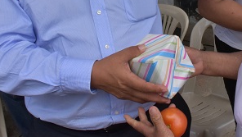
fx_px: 398
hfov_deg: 33.0
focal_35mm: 62
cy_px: -18
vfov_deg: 18.6
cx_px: 186
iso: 1250
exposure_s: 1/1000
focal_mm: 18
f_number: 16
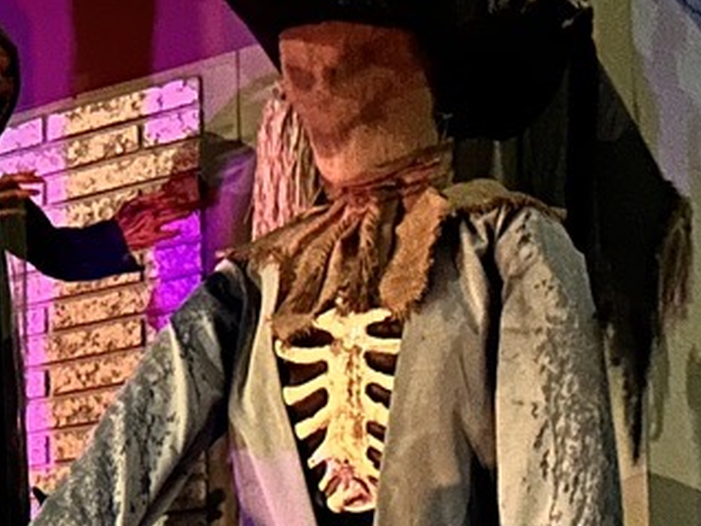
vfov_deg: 12.5
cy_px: 778
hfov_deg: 15.9
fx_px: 2287
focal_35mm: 113
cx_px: -380
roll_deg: -0.1
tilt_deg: +4.5
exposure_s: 1/9
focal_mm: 6.86
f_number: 1.78
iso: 2500
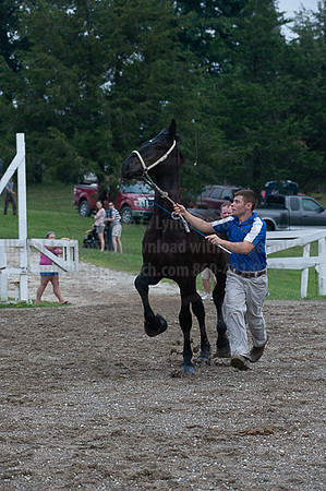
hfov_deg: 8.6
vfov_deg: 12.9
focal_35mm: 160
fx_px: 2178
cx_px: 163
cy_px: 246
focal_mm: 160
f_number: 5.6
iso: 640
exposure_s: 1/1000
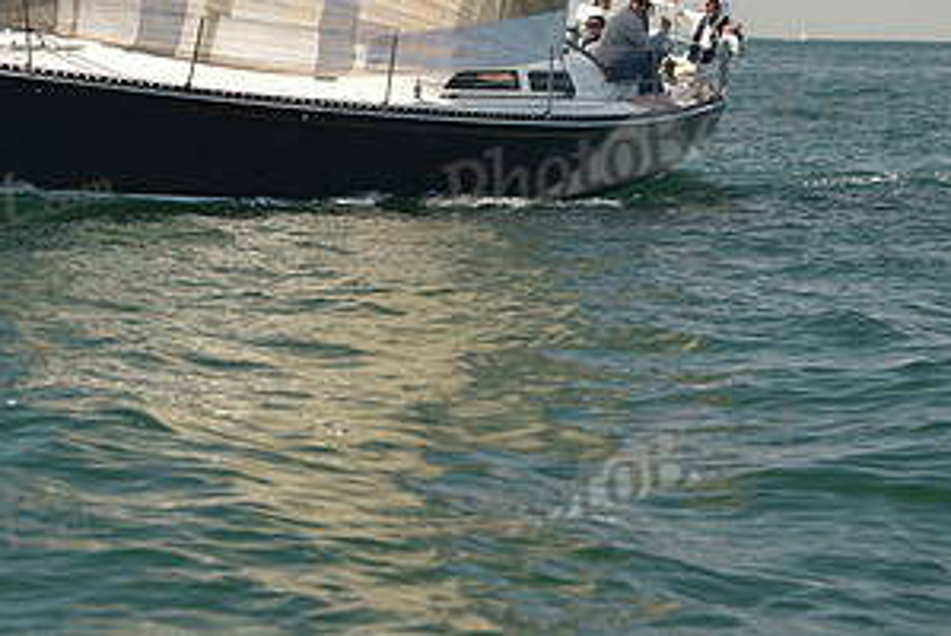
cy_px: 24
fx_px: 4098
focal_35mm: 155
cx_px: 280
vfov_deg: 8.8
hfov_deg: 13.2
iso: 250
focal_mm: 80
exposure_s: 1/800
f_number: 4.5
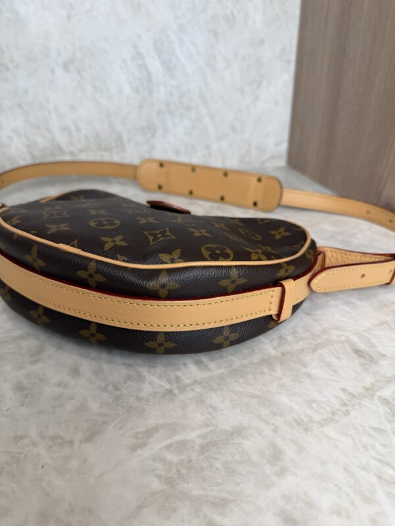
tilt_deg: -27.3
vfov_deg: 71.6
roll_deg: -0.3
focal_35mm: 24
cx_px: 198
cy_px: 263
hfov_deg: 56.8
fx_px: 365
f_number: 1.78
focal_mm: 6.76
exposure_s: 1/120
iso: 64
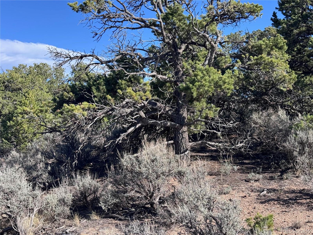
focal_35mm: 48
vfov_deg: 30.3
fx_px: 434
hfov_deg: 39.7
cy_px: 118
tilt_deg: -0.3
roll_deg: +0.1
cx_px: 156
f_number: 1.78
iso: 64
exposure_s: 1/2110
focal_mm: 6.76
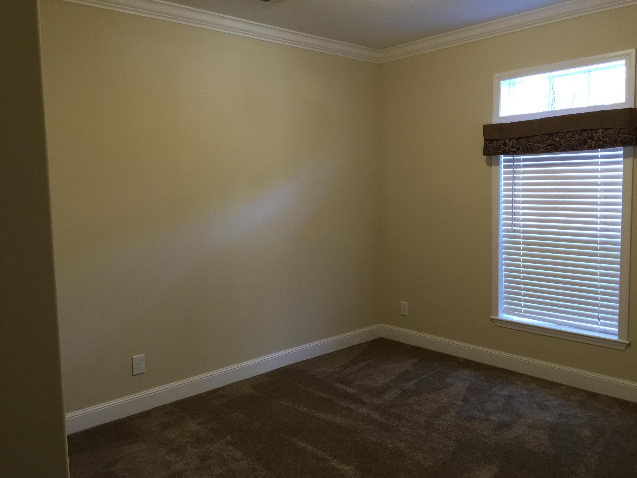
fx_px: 534
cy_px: 239
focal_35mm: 29
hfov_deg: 61.7
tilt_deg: -6.0
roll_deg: +1.6
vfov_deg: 48.2
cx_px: 318
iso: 80
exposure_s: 1/15
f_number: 2.2
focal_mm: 4.15
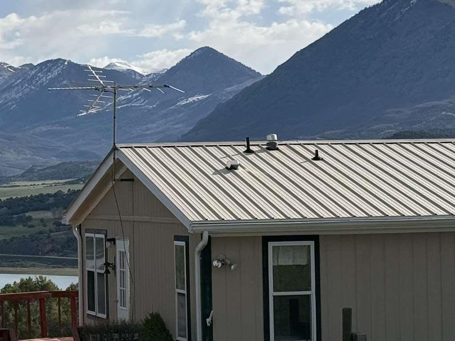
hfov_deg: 13.6
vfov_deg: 10.3
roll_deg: +0.5
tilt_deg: +1.3
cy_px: 178
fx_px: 1893
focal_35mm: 144
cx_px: 79
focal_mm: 6.76
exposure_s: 1/7874
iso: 64
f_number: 1.78
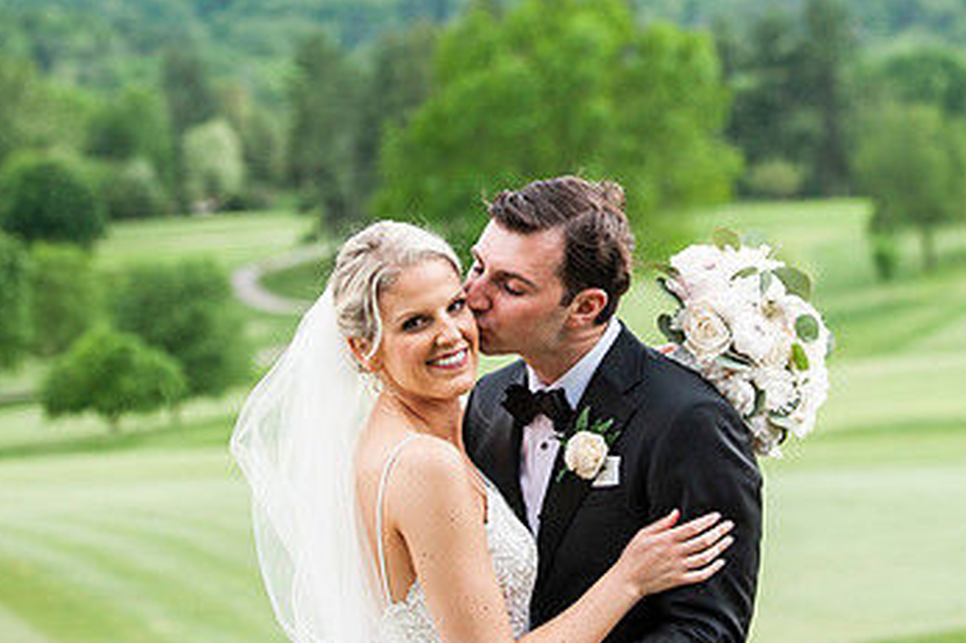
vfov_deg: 11.7
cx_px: 587
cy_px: 264
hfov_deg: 17.5
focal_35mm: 117
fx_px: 3138
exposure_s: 1/640
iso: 640
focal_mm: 70
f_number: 2.8
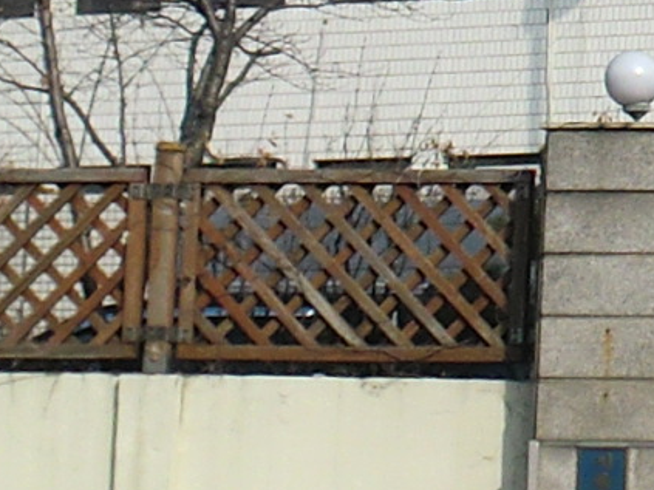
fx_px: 5100
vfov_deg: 5.4
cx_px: 1415
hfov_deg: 7.0
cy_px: -317
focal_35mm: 270
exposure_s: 1/200
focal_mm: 6.3
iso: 64
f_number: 7.8
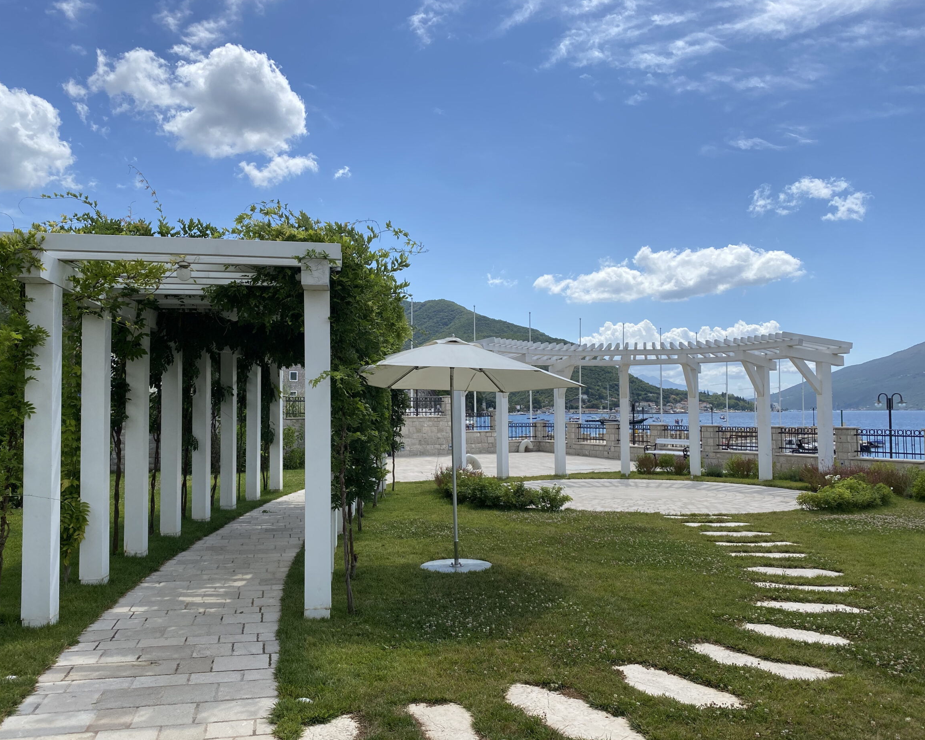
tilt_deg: +2.1
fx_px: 767
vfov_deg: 51.5
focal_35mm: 28
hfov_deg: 62.2
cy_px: 381
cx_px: 441
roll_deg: -0.2
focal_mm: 4.25
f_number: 1.8
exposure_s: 1/3731
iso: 32
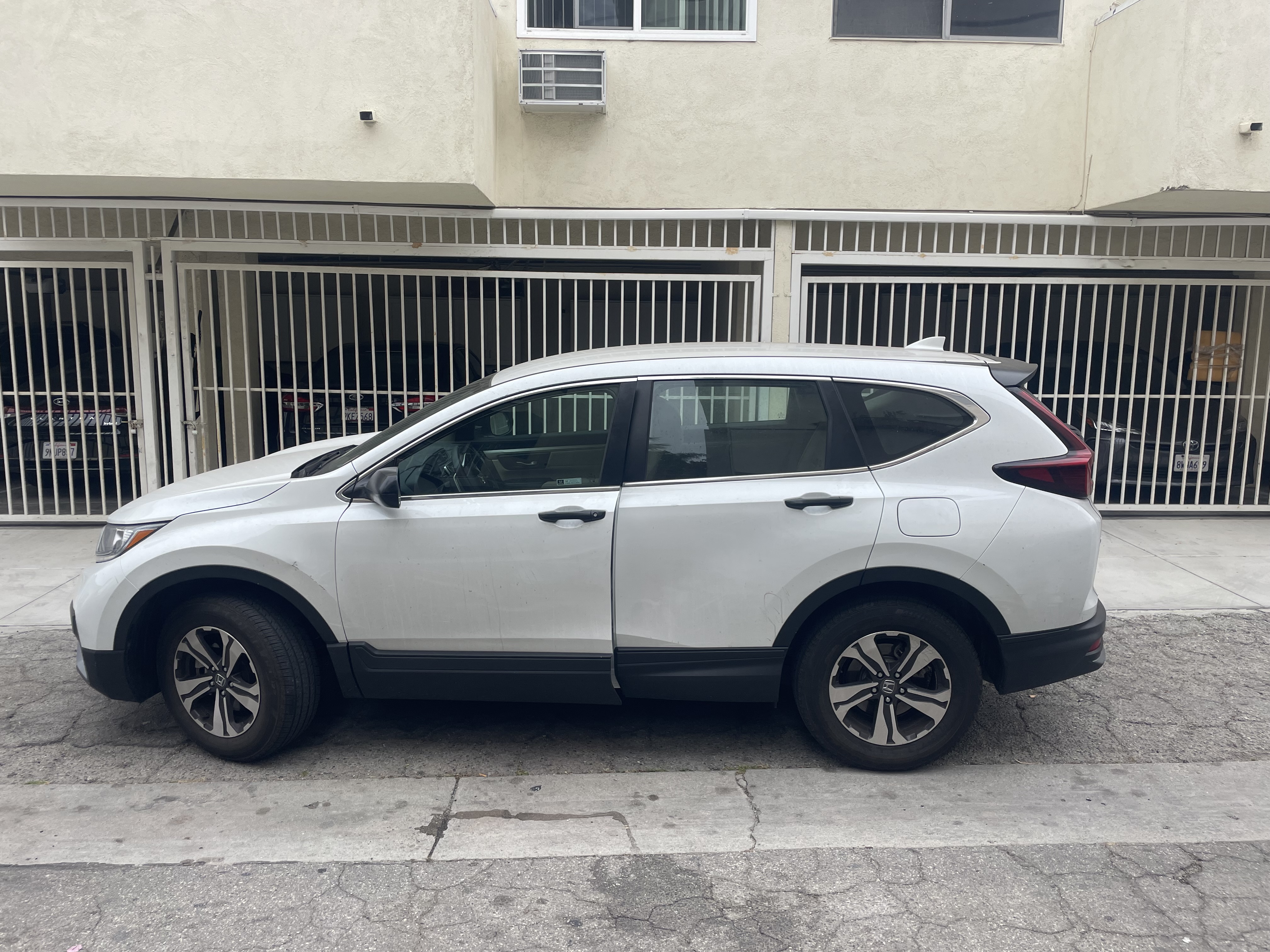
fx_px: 954
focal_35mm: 26
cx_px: 635
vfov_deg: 53.1
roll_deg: -0.2
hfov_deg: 67.3
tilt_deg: -9.1
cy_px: 476
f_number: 1.6
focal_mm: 4.2
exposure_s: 1/1182
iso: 32
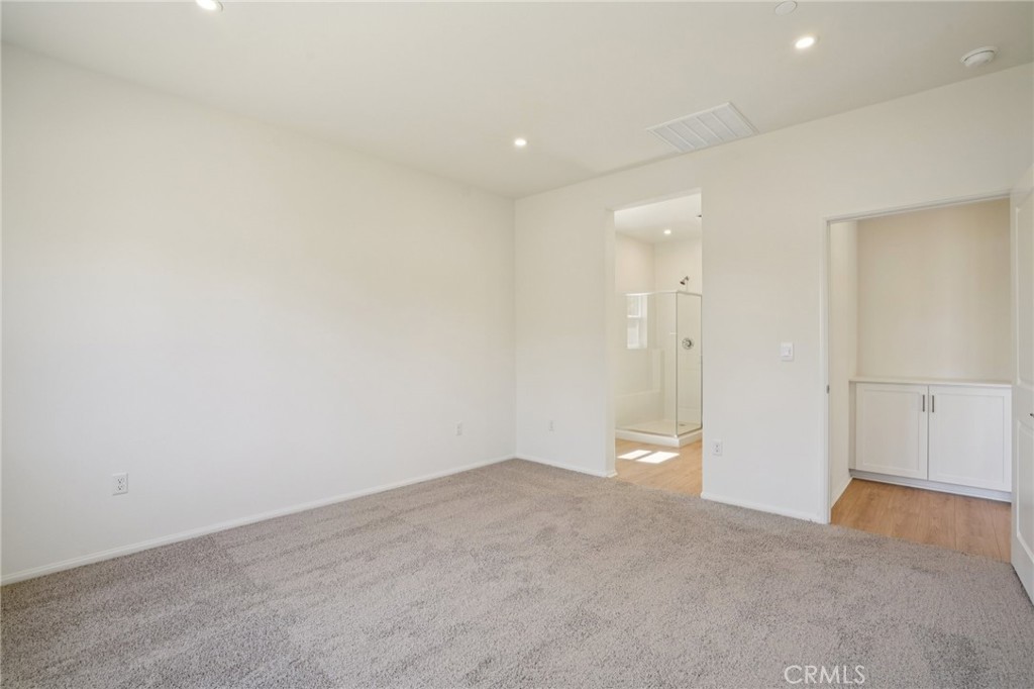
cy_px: 344
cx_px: 517
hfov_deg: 96.8
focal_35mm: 16
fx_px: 459
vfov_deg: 73.7
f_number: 8
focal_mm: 16
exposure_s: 1/30
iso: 250
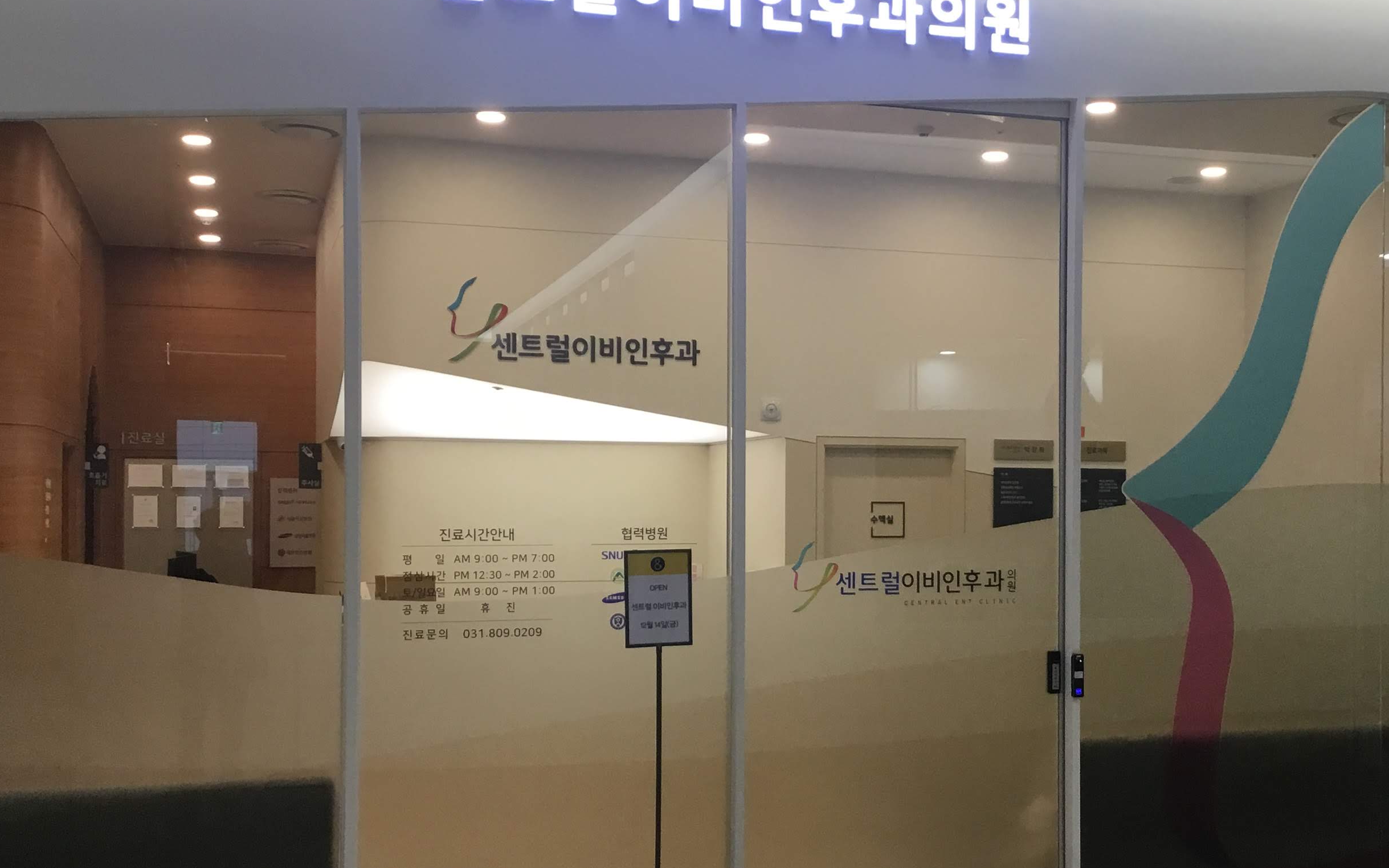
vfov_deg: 29.2
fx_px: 1666
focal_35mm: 44
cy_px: 498
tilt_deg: -0.7
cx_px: 808
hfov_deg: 45.1
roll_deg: +0.1
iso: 25
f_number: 2.4
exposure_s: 1/30
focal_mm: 3.3
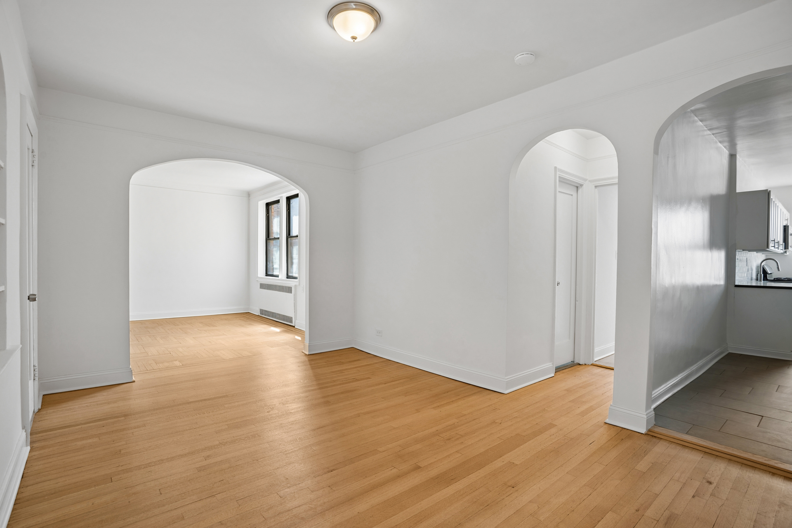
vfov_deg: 70.4
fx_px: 374
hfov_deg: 93.3
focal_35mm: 17
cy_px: 264
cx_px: 396
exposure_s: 1/8
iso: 100
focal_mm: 17
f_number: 8
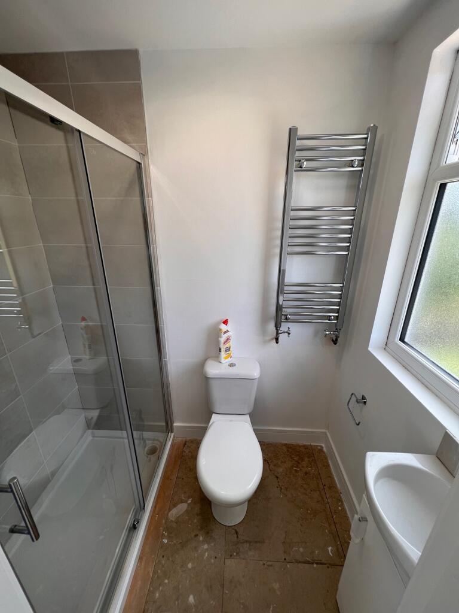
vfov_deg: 106.2
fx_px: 230
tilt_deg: -19.1
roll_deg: -0.3
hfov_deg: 89.9
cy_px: 306
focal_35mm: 13
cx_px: 230
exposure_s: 1/134
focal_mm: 1.57
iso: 32
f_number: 1.8
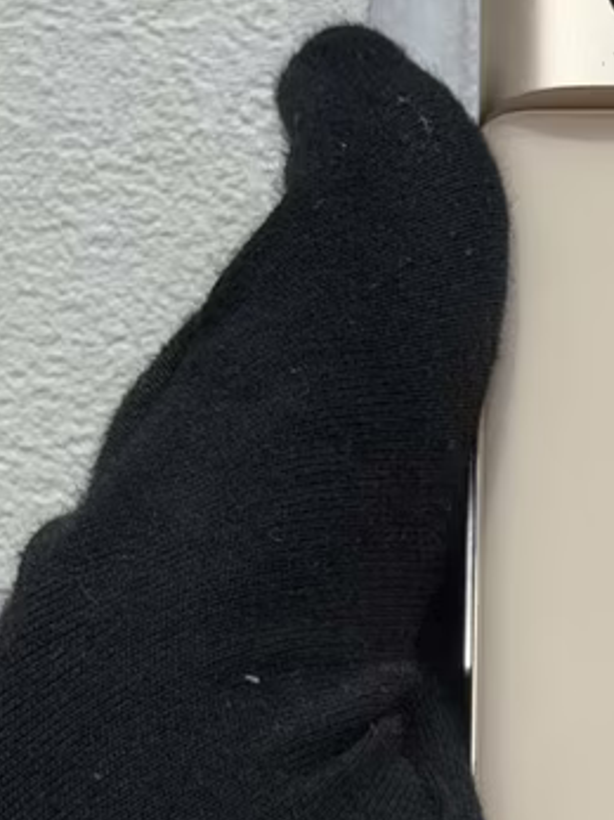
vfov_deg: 11.8
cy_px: 718
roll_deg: -0.9
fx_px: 3928
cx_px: 973
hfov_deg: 8.7
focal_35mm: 166
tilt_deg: +7.3
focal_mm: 6.76
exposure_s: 1/100
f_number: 1.78
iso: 50
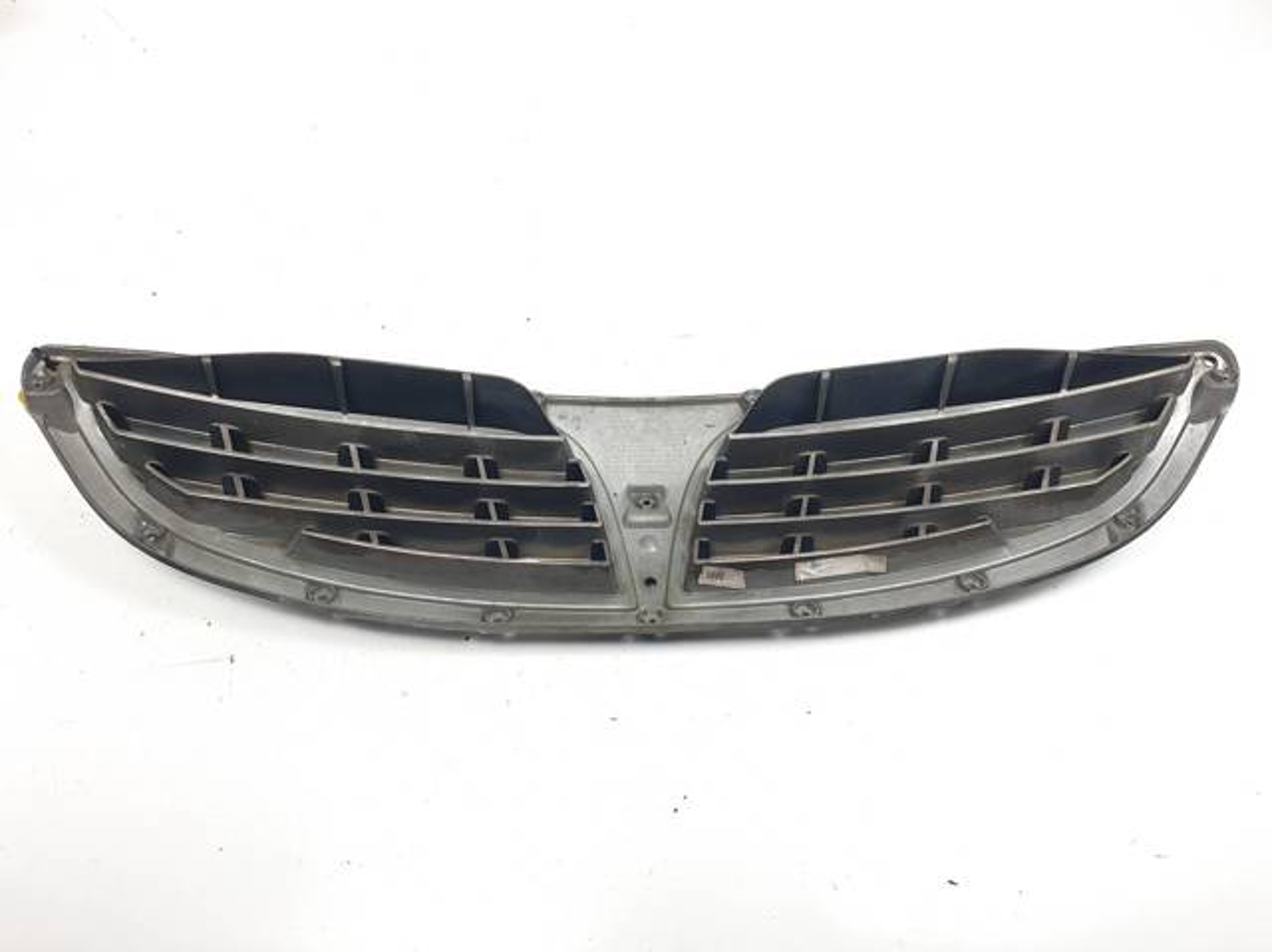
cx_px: 636
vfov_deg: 53.0
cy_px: 476
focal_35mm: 26
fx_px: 955
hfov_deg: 67.3
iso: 50
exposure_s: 1/173
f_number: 2.4
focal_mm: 4.3
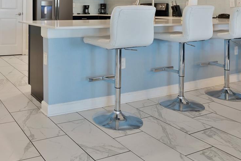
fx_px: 234
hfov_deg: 51.4
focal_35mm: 35
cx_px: 52
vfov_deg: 35.5
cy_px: 14
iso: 640
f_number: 7.1
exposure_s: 1/2
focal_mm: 16
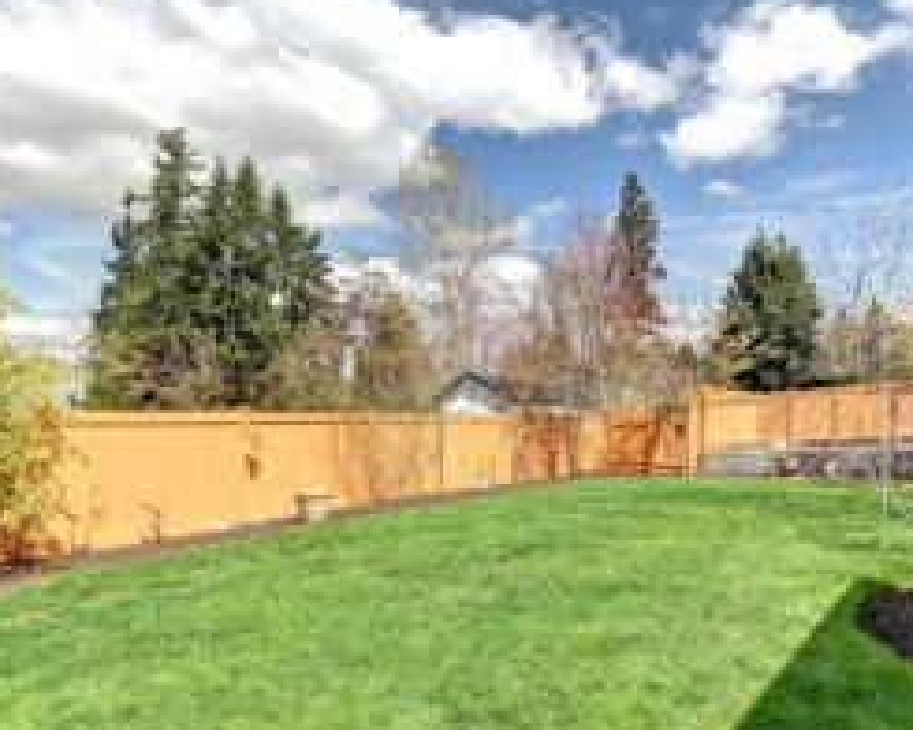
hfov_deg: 70.5
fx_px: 621
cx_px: 607
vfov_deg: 60.6
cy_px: 415
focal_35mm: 23
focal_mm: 10
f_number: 11
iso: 320
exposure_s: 1/40
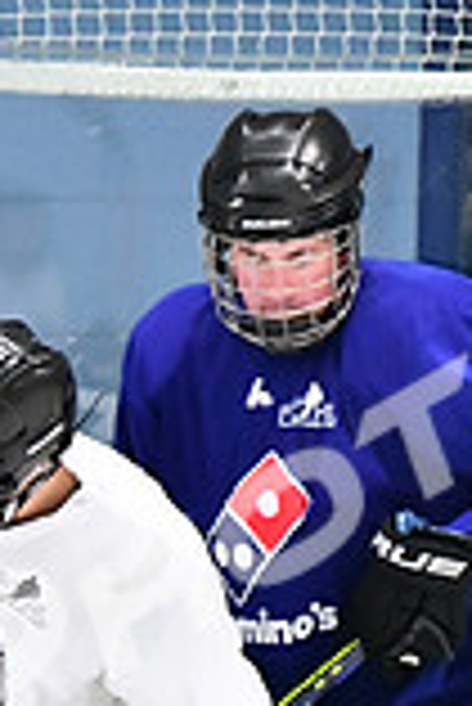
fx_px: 19030
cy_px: 857
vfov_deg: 2.1
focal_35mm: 970
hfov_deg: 1.4
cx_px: -364
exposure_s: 1/1250
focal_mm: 175
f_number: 3.2
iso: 6400
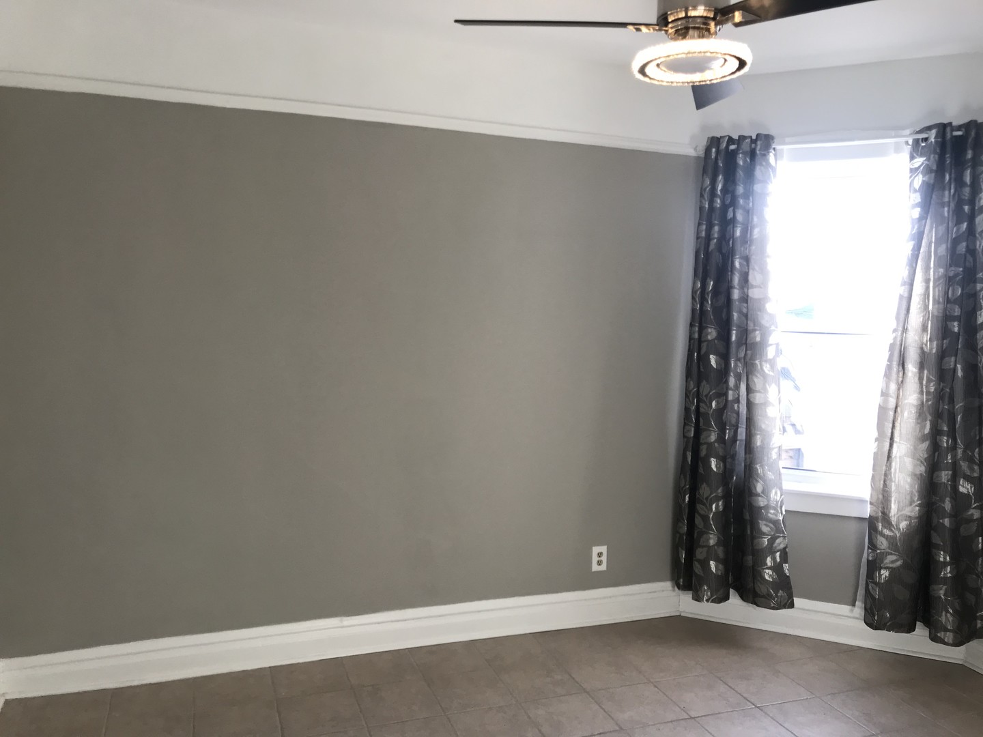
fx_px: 795
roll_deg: -0.7
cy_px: 368
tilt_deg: -5.2
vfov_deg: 49.7
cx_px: 492
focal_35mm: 28
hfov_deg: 63.4
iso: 40
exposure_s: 1/120
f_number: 1.8
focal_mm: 3.99
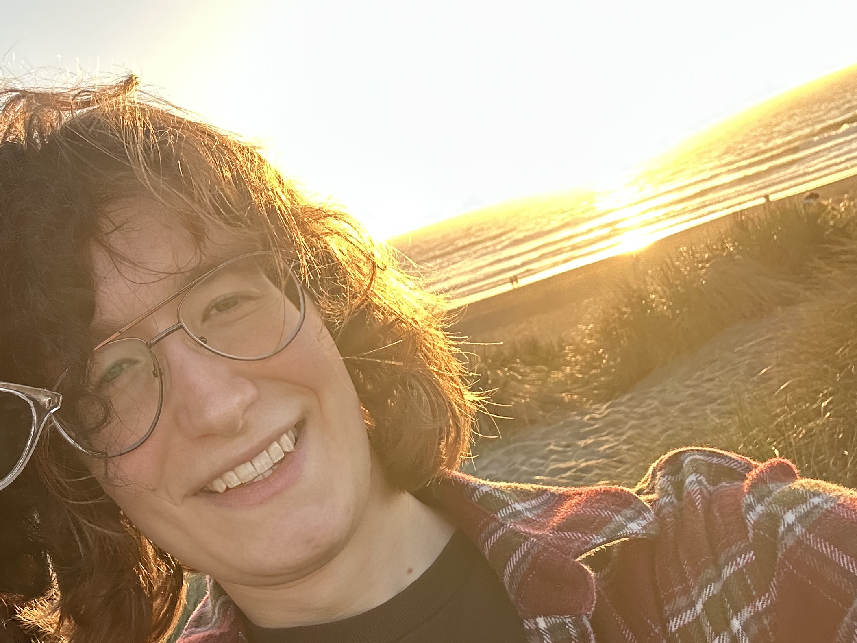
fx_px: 1089
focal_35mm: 44
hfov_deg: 41.0
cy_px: 391
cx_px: 164
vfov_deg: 32.8
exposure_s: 1/121
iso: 40
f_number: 1.9
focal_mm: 2.69
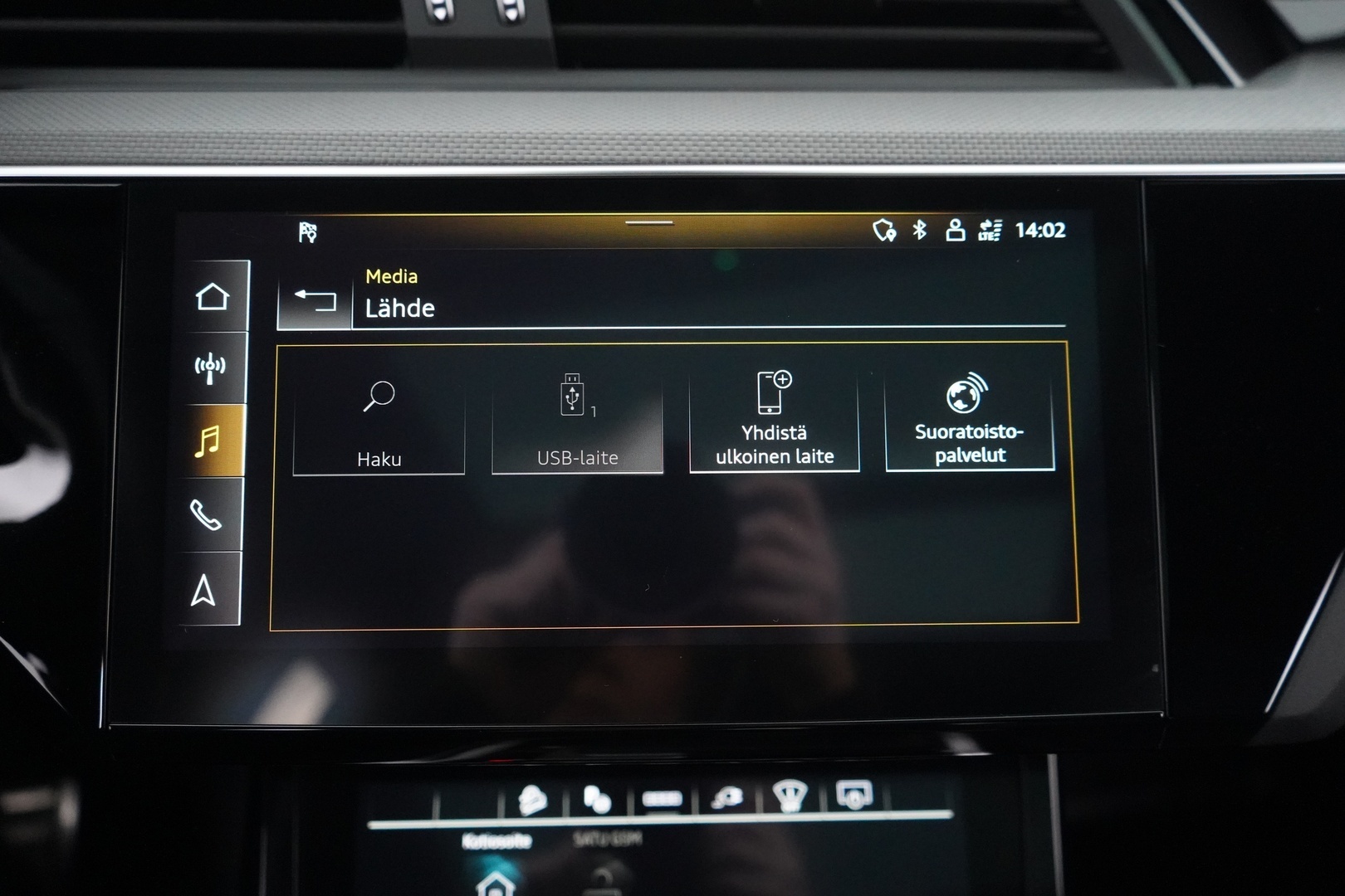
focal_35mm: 28
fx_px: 1046
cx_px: 672
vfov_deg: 46.4
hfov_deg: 65.5
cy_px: 448
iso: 12800
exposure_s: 1/60
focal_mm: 28
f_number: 3.5
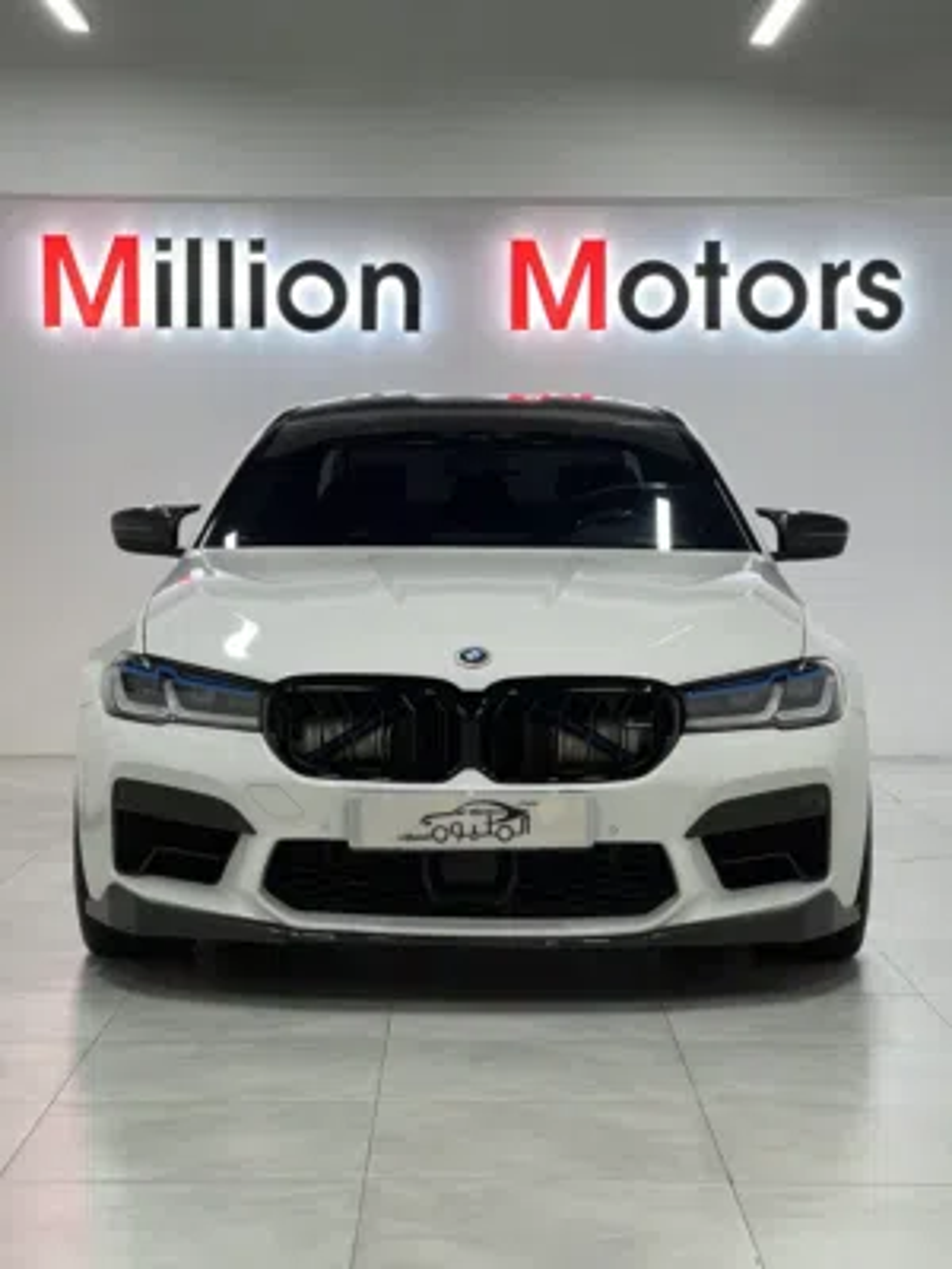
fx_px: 2824
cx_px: 476
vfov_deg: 25.3
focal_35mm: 77
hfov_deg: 19.1
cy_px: 634
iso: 500
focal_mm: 9
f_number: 2.8
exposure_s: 1/50
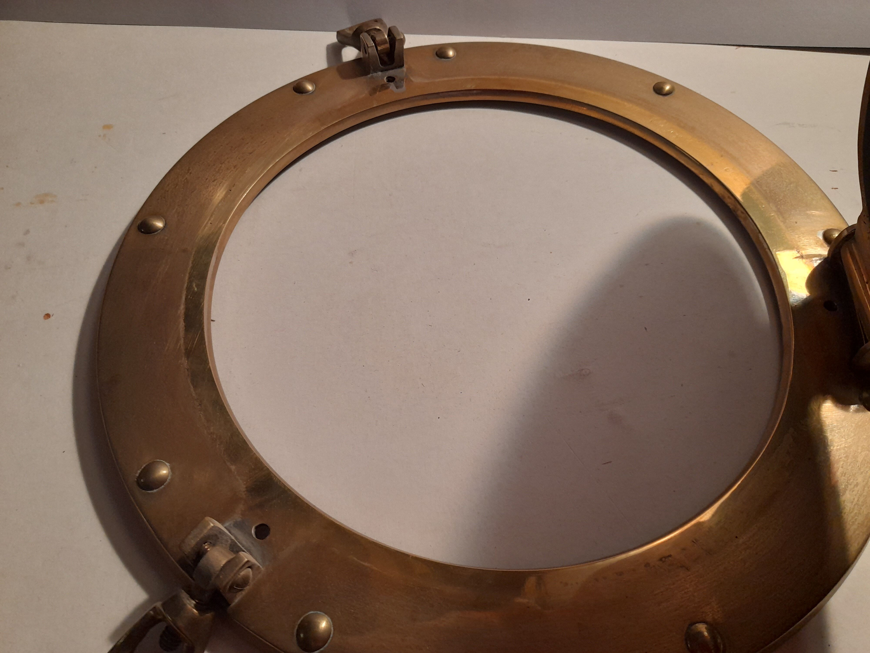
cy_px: 326
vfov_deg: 54.9
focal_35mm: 25
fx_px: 628
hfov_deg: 69.4
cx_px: 435
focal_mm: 4.6
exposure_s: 1/50
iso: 320
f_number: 2
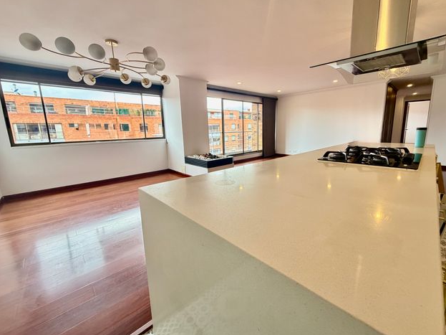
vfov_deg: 81.7
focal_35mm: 15
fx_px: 193
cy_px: 161
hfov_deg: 98.0
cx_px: 237
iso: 320
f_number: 2.2
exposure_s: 1/119
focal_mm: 2.22
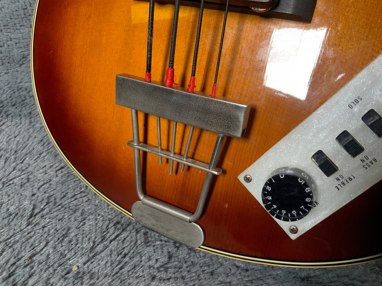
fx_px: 320
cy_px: 143
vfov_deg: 48.2
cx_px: 191
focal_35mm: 29
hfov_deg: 61.7
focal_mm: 3
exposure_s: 1/104
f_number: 1.8
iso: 64
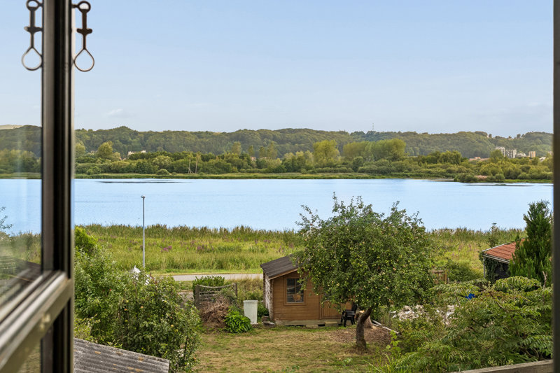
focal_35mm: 43
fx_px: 669
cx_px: 280
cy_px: 186
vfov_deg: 31.2
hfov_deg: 45.4
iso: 200
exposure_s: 1/160
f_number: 8
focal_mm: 29
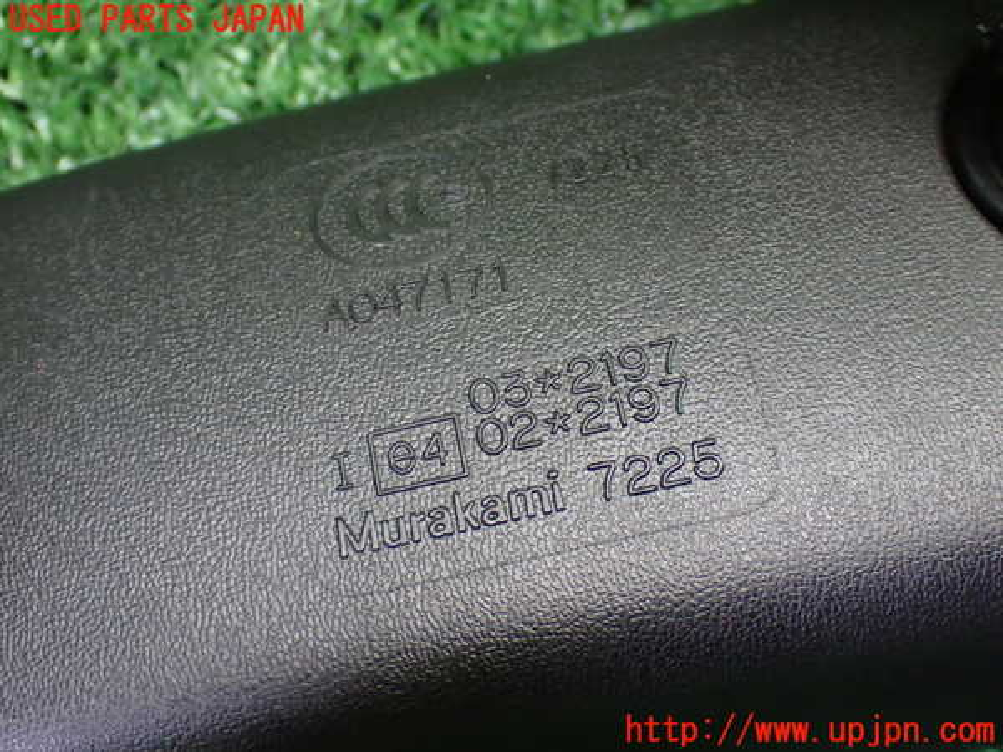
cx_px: 502
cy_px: 376
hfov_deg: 38.2
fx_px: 1449
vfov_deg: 29.1
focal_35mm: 50
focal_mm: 9.01
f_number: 3.2
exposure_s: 1/50
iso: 1000
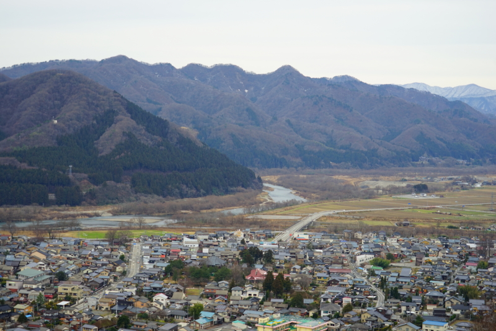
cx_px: 248
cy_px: 166
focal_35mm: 69
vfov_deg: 19.7
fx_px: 951
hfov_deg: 29.2
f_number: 5.6
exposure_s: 1/90
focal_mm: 69
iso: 100
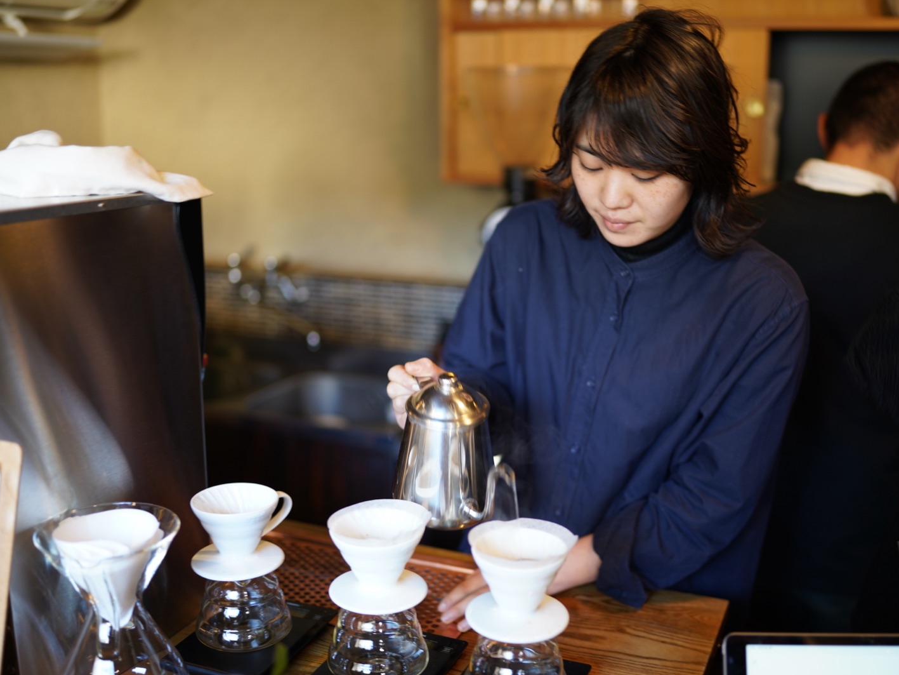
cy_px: 338
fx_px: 987
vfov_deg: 37.7
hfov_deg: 48.9
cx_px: 477
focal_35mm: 38
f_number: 1.2
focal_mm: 35
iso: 125
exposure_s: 1/40
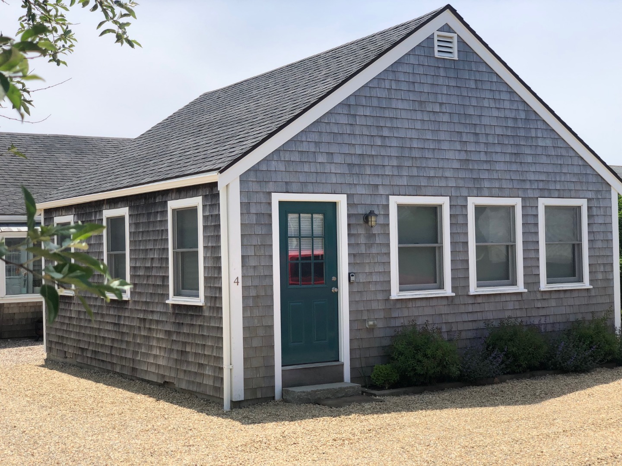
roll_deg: +1.6
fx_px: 934
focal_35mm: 52
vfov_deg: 28.0
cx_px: 311
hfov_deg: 36.8
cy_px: 233
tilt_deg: +2.0
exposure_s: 1/1066
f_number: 2.4
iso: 16
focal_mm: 6
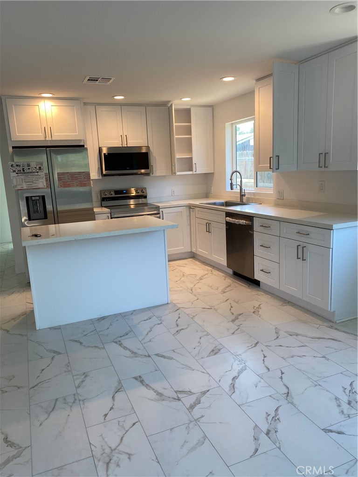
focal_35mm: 26
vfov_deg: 67.3
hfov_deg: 53.1
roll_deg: +3.5
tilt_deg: -10.3
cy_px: 238
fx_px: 359
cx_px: 179
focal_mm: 4.25
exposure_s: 1/120
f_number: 1.8
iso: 50
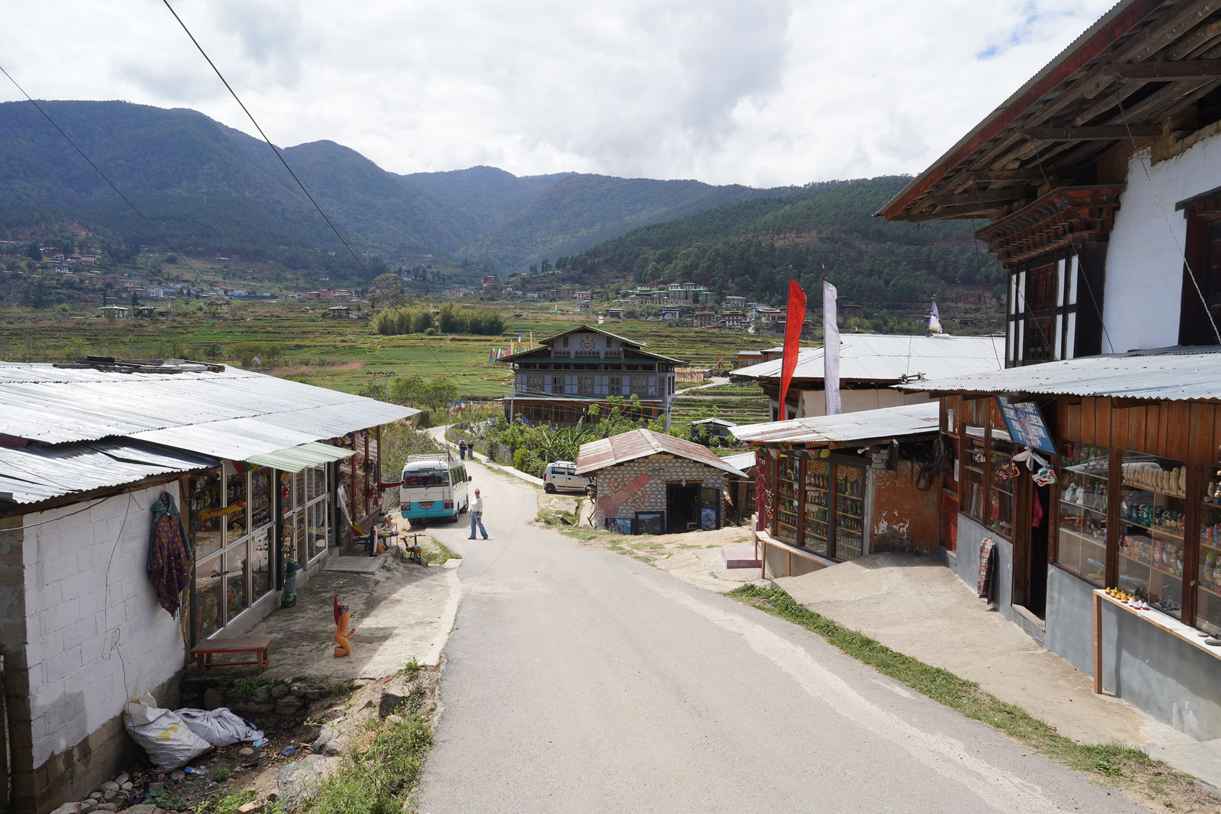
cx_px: 610
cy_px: 407
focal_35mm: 24
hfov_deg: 73.7
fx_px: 814
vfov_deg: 53.1
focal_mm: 24
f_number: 13
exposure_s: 1/100
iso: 100
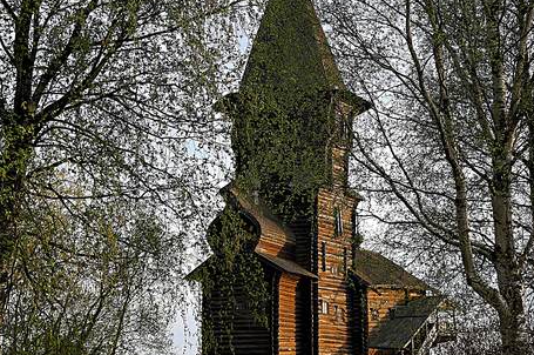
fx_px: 1019
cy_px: 195
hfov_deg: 29.4
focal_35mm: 69
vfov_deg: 19.7
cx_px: 249
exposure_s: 1/160
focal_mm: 29
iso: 200
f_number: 5
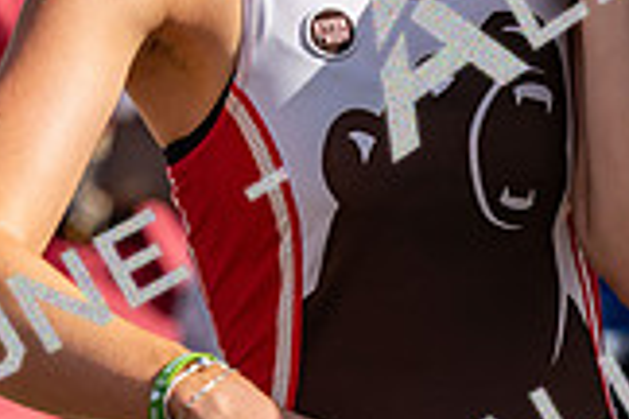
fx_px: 7181
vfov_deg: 3.3
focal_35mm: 411
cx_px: 39
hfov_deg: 5.0
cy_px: -208
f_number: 2.8
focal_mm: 115
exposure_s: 1/2000
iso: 80
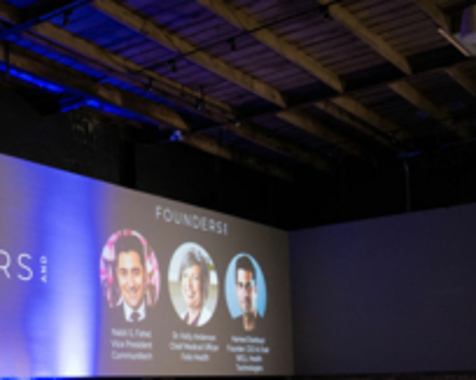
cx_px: 117
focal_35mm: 58
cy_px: 303
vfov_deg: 25.8
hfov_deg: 31.9
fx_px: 817
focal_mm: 31.5
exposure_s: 1/100
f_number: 4
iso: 2000
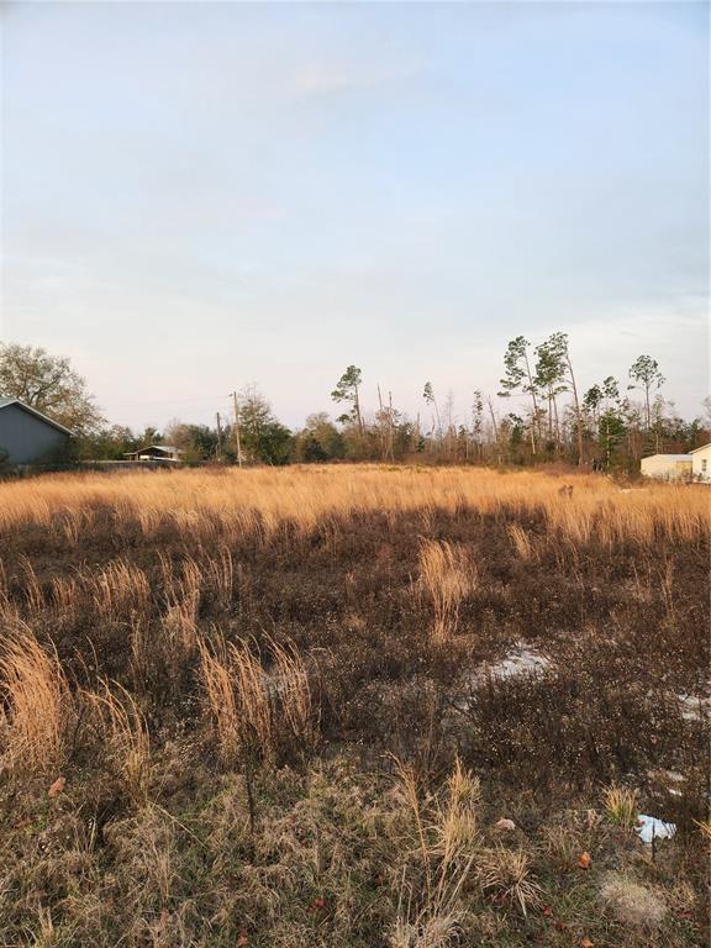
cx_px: 356
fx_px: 630
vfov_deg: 73.9
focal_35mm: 23
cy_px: 474
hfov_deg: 58.9
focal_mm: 5.4
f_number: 1.8
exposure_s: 1/180
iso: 64
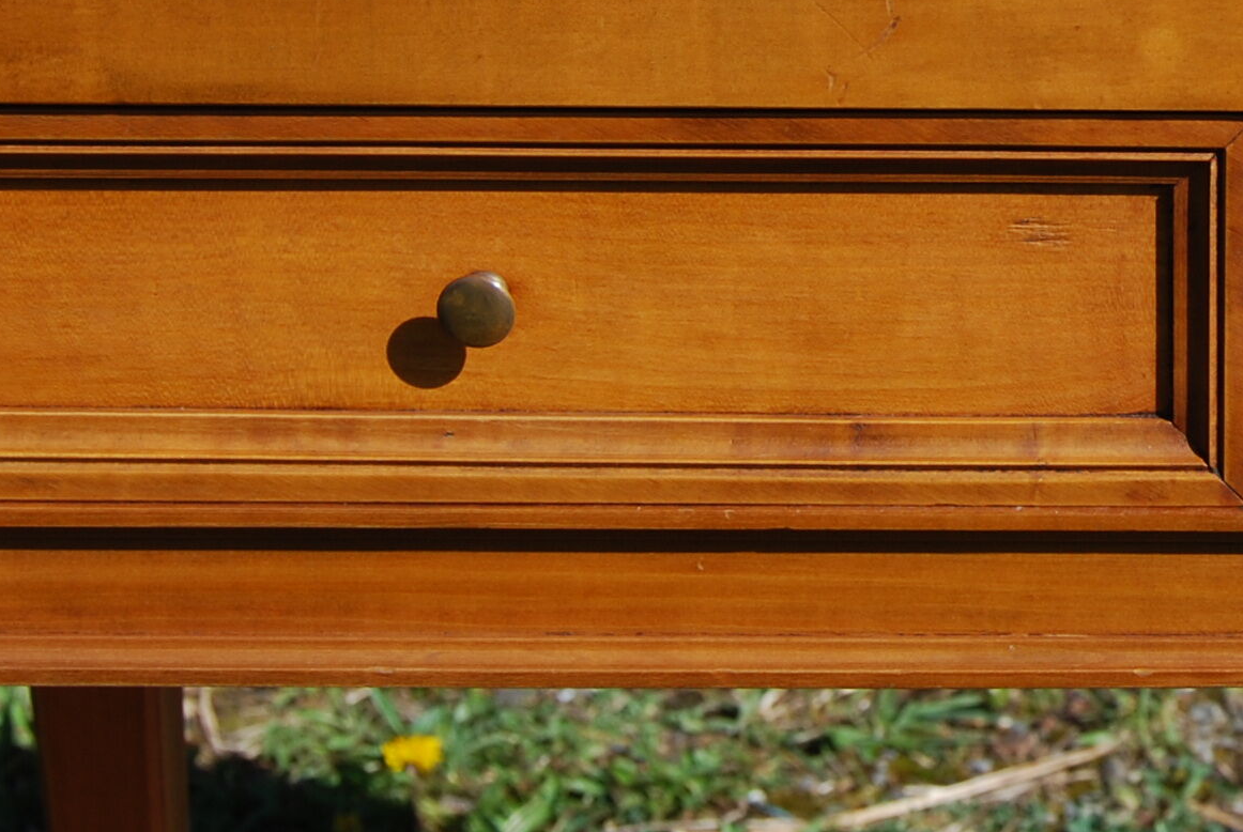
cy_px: -48
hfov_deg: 15.3
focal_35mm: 130
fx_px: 4494
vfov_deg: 10.5
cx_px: 1364
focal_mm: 26
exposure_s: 1/320
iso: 100
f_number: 9
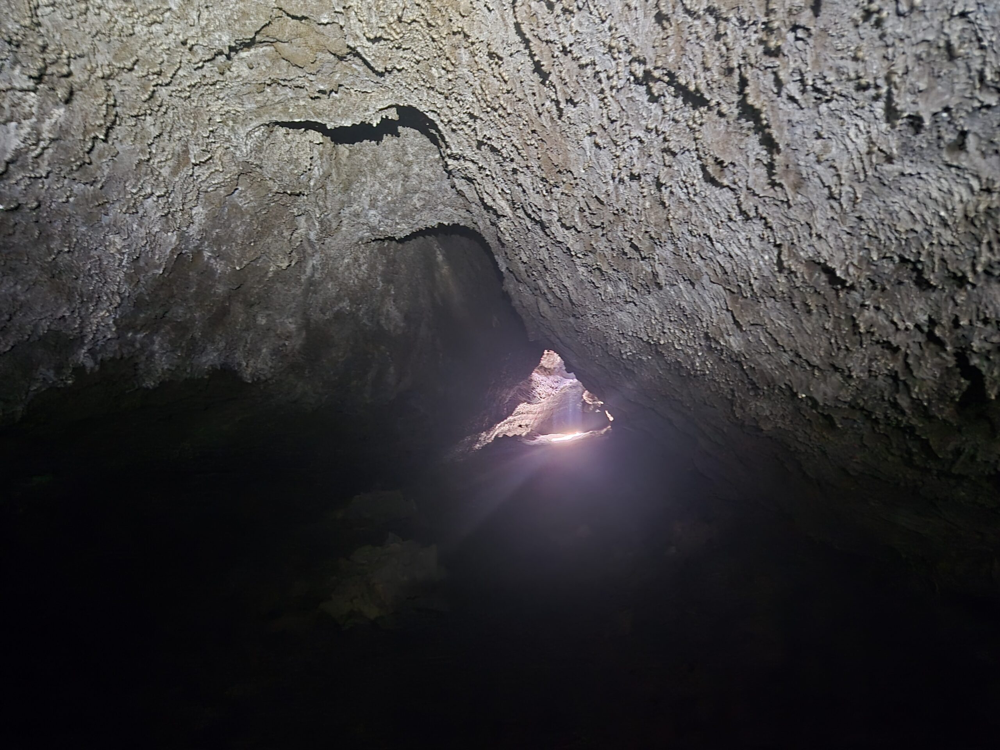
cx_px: 500
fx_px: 664
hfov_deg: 73.9
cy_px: 375
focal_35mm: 23
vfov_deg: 58.9
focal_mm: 5.4
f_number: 1.8
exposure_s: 1/11.1
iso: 3200
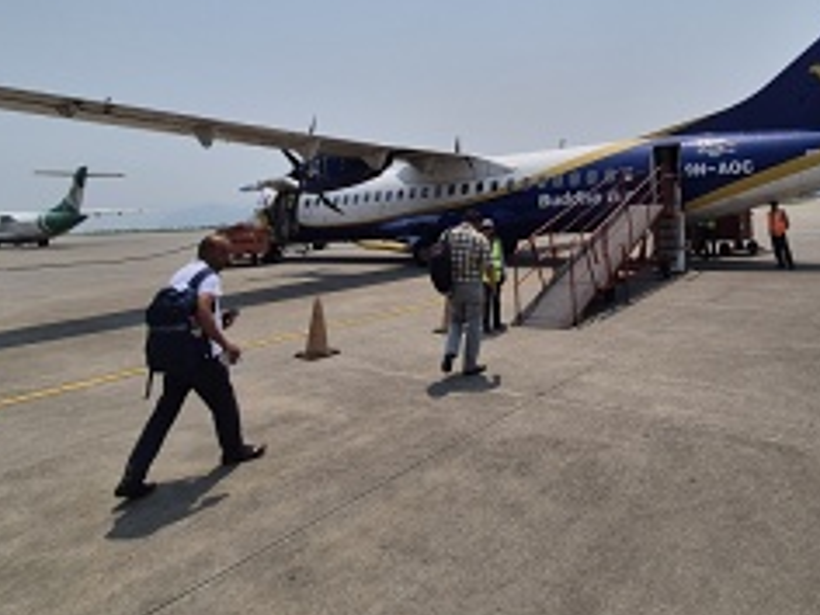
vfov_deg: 57.6
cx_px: 535
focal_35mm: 22
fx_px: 521
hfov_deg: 74.4
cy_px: 146
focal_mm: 2.2
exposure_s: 1/6000
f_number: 2.2
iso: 50
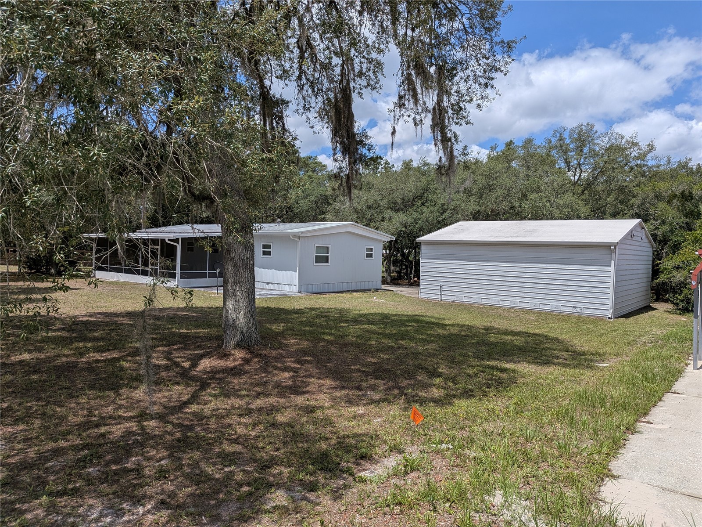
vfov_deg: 56.8
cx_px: 351
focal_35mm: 24
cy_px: 264
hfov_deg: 71.6
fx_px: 487
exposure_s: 1/3195
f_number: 1.7
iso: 28
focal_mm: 4.53
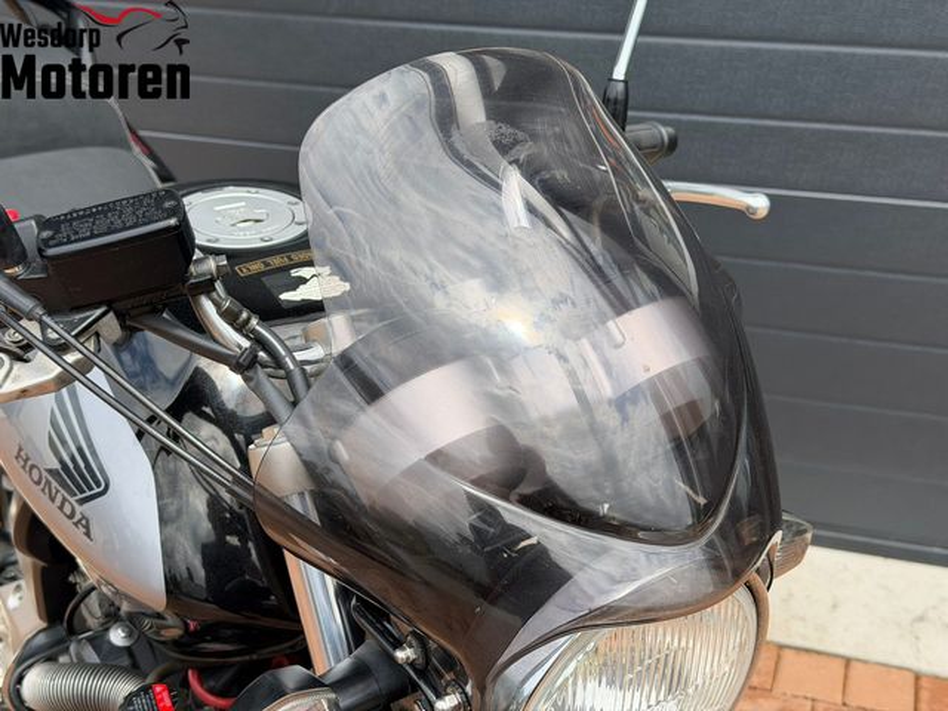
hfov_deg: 39.7
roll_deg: +0.7
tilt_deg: -23.5
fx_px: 1315
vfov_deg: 30.3
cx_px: 474
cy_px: 356
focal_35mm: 48
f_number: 1.78
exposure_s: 1/1980
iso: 64
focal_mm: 6.76
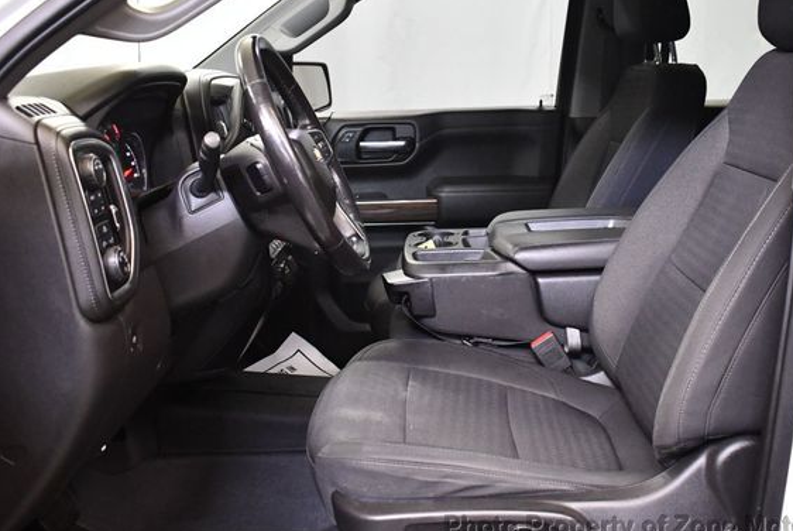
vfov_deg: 32.7
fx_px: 904
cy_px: 251
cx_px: 428
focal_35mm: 41
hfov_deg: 47.3
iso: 3200
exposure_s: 1/100
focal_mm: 18
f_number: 3.5
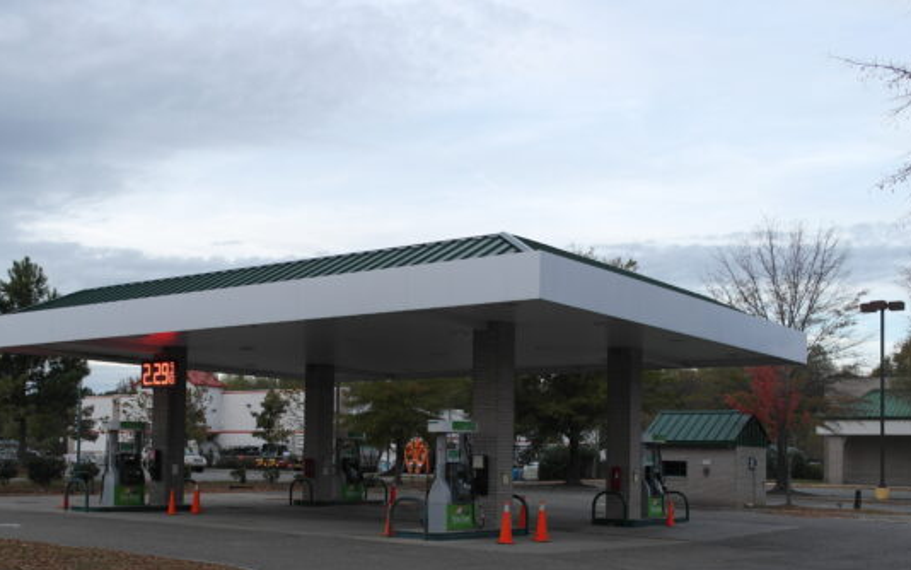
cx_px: 375
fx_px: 1093
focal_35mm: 44
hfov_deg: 45.1
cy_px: 410
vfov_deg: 28.9
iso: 100
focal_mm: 20
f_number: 4
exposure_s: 1/100
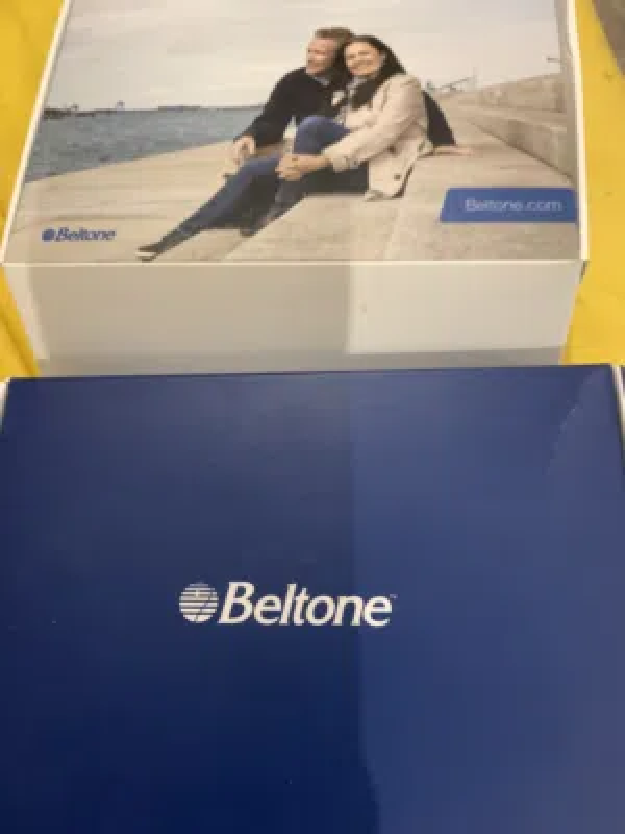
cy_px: 417
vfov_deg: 67.3
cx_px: 312
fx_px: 626
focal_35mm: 26
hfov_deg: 53.1
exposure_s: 1/15
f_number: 1.8
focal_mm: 4.25
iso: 800
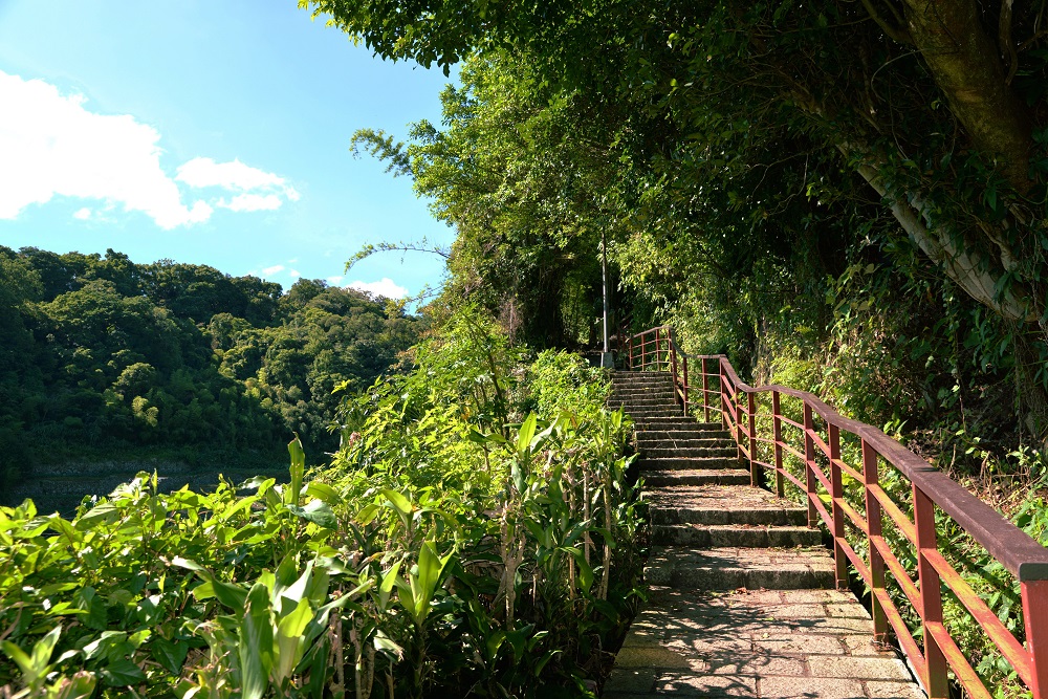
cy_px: 350
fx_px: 873
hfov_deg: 61.9
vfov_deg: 43.6
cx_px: 524
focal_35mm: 30
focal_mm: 30
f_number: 5.6
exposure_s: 1/200
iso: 100
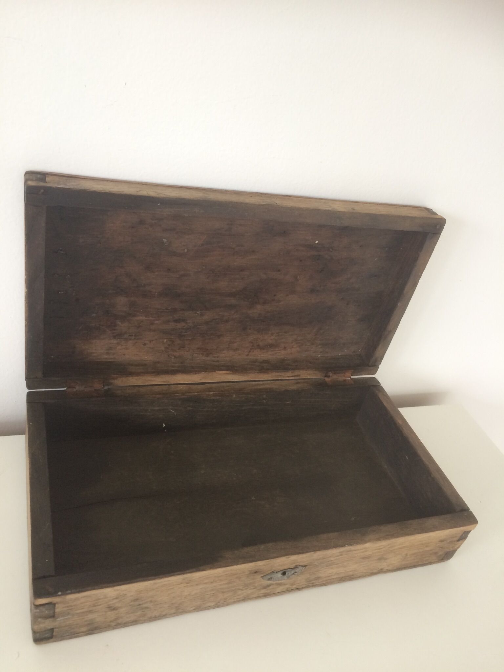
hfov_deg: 48.2
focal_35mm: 29
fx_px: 563
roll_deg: -15.5
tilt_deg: -34.3
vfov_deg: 61.7
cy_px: 336
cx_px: 252
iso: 100
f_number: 2.2
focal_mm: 4.15
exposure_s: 1/33
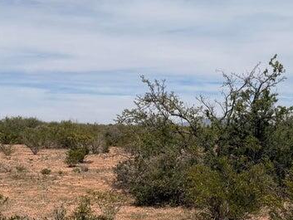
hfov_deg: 33.0
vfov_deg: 25.1
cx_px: 192
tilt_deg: -0.7
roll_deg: -1.8
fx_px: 491
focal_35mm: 58
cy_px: 146
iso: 80
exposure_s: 1/10309
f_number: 1.78
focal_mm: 6.76
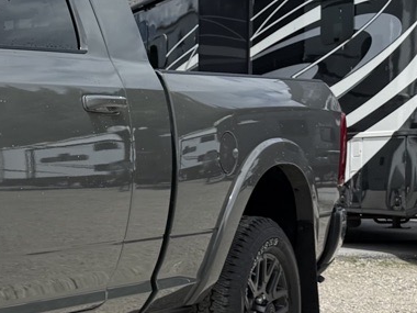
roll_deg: -1.0
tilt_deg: -0.8
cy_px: 200
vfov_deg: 14.6
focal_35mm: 101
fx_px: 1217
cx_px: -392
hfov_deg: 15.8
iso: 80
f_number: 1.78
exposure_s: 1/4167
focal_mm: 6.76
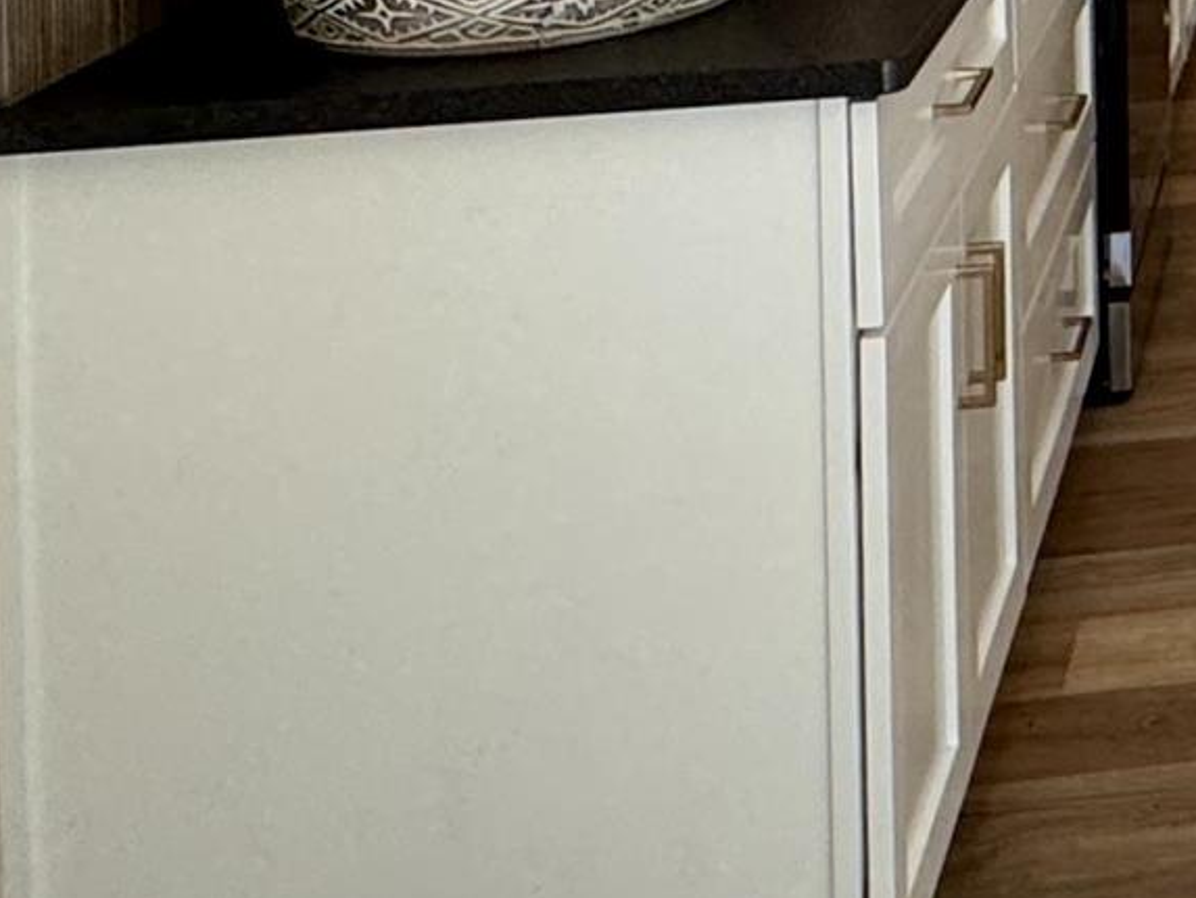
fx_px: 2592
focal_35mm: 75
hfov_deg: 20.4
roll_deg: -1.3
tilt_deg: -1.2
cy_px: -545
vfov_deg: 17.2
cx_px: 1998
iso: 64
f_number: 2.2
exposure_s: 1/120
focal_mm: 2.22
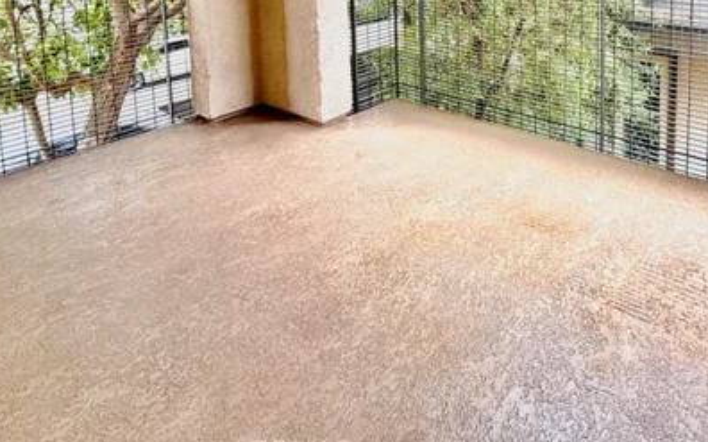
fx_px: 540
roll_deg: +0.6
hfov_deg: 63.6
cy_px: -30
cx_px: 507
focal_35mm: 28
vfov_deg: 37.9
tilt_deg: -5.5
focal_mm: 2.22
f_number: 2.2
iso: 40
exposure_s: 1/121
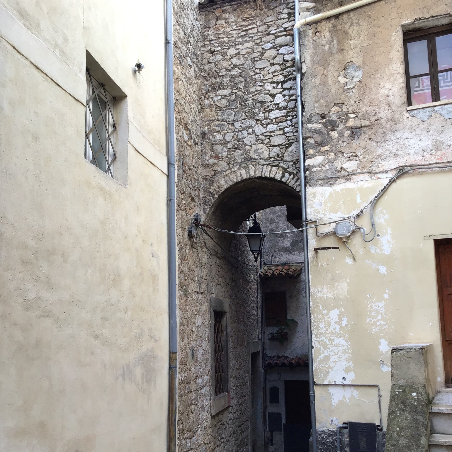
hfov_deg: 44.9
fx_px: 547
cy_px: 247
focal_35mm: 37
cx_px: 229
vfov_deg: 44.9
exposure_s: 1/100
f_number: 2.4
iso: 25
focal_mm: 3.3
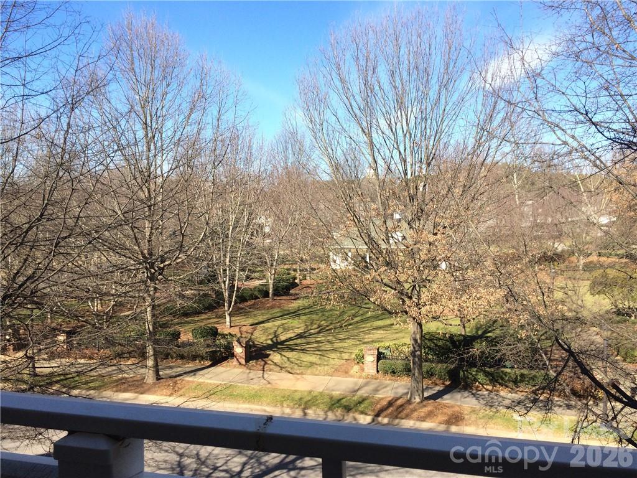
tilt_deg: -4.3
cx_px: 318
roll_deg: +1.7
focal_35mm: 29
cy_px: 239
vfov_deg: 48.2
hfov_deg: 61.7
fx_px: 534
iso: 32
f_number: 2.2
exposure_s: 1/1368
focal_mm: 4.15
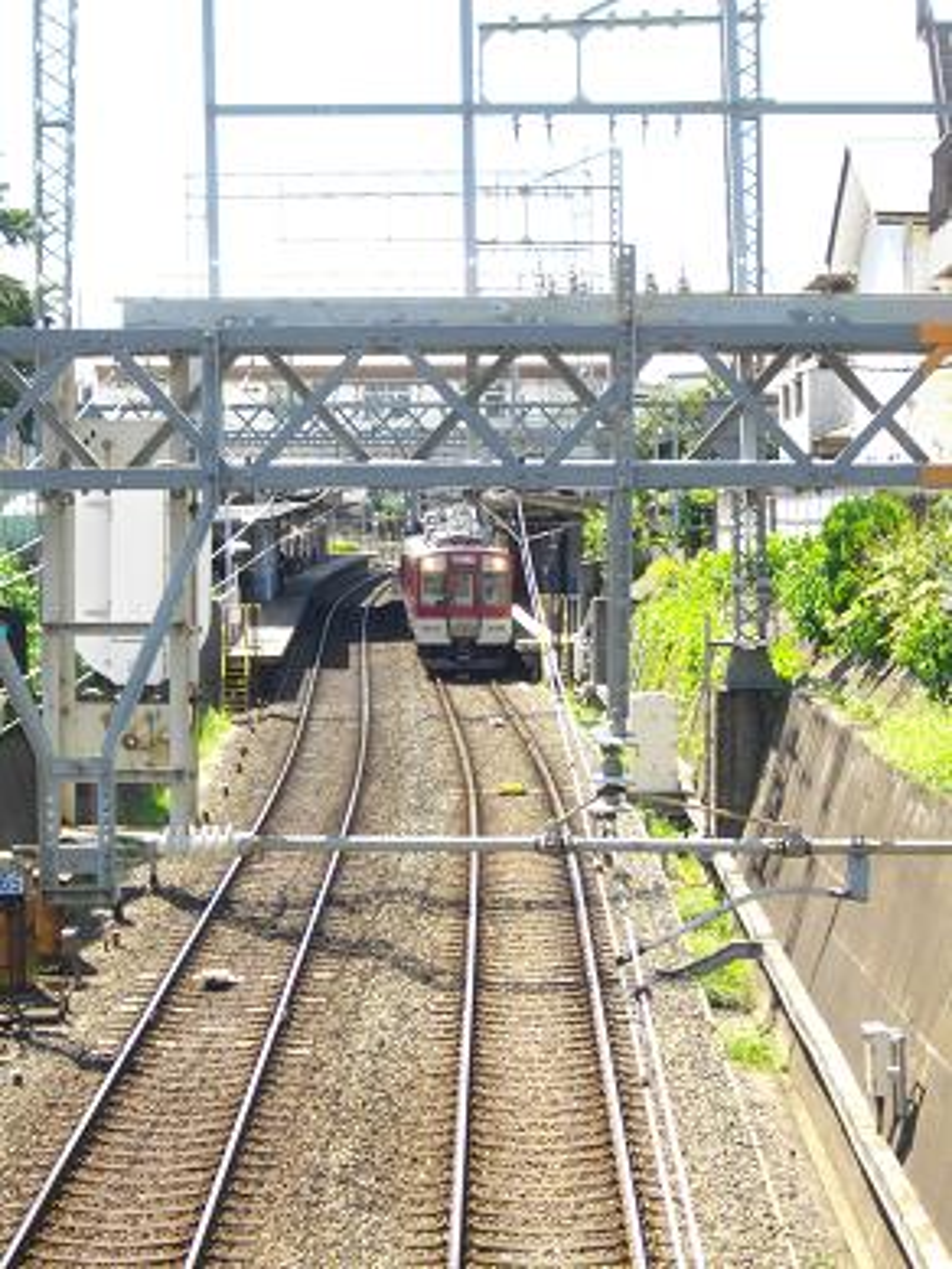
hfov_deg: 15.4
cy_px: 634
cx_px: 476
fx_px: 3518
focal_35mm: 96
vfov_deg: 20.4
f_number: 5.2
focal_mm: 17.1
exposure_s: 1/160
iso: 157
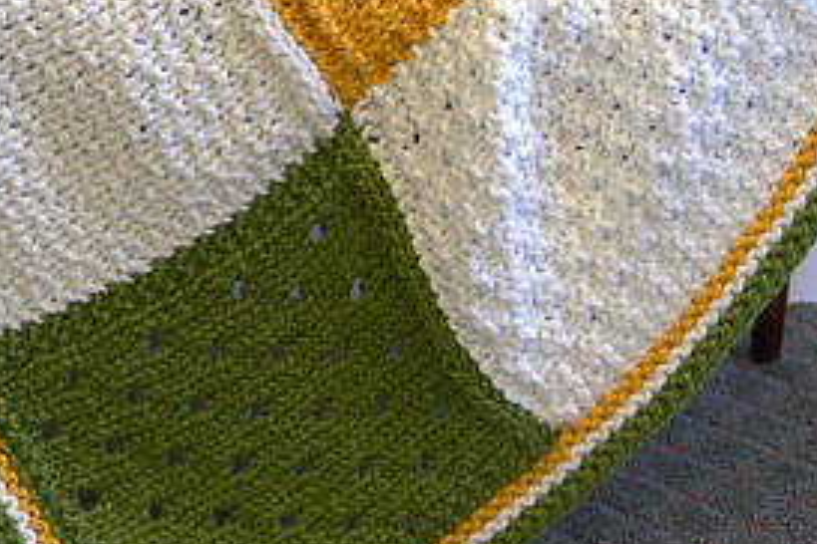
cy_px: 148
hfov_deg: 19.8
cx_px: 353
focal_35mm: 103
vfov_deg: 13.3
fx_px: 2337
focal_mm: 45
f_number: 5.6
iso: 1000
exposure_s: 1/100
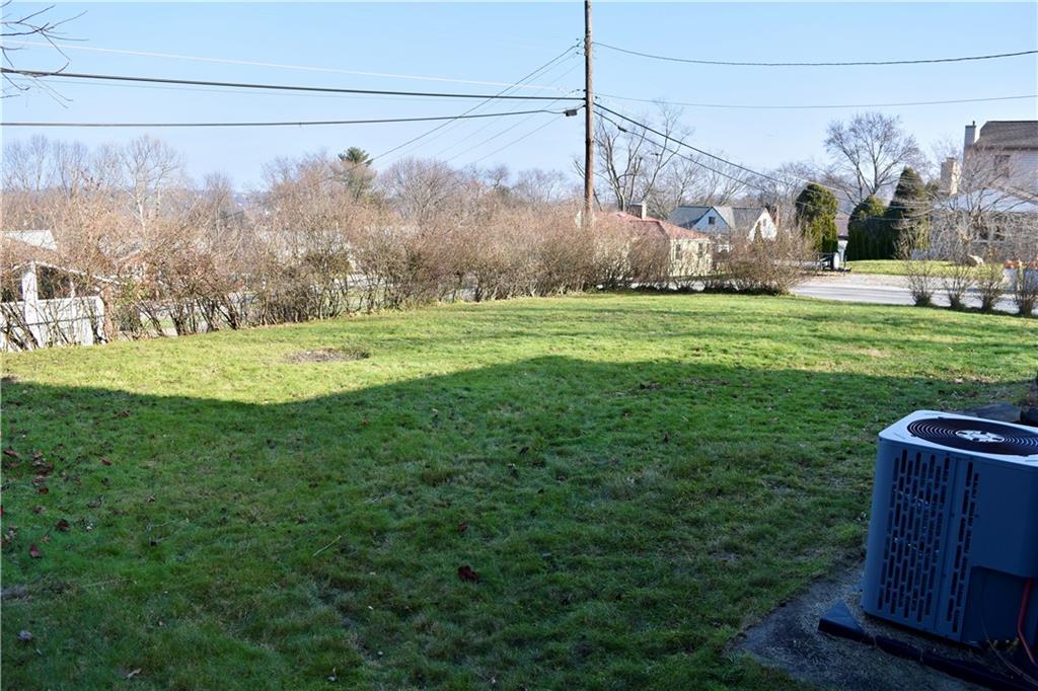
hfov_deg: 67.4
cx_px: 519
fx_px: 778
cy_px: 346
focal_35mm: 27
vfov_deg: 47.9
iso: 100
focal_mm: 18
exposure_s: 1/200
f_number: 6.3
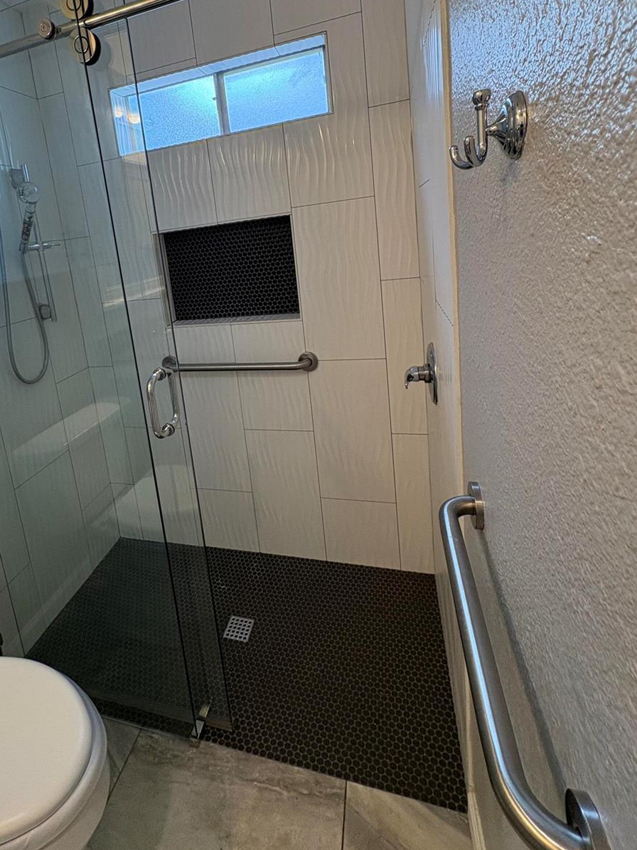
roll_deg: +6.8
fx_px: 442
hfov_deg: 70.5
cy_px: 309
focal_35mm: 18
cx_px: 240
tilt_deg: -8.0
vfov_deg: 85.7
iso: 160
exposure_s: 1/120
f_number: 2.2
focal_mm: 2.22
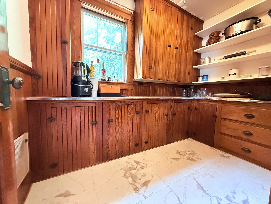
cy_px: 102
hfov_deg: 102.1
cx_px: 136
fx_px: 110
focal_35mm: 14
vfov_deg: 85.7
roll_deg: -2.2
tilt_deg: -3.6
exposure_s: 1/60
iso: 1000
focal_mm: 2.22
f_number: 2.2
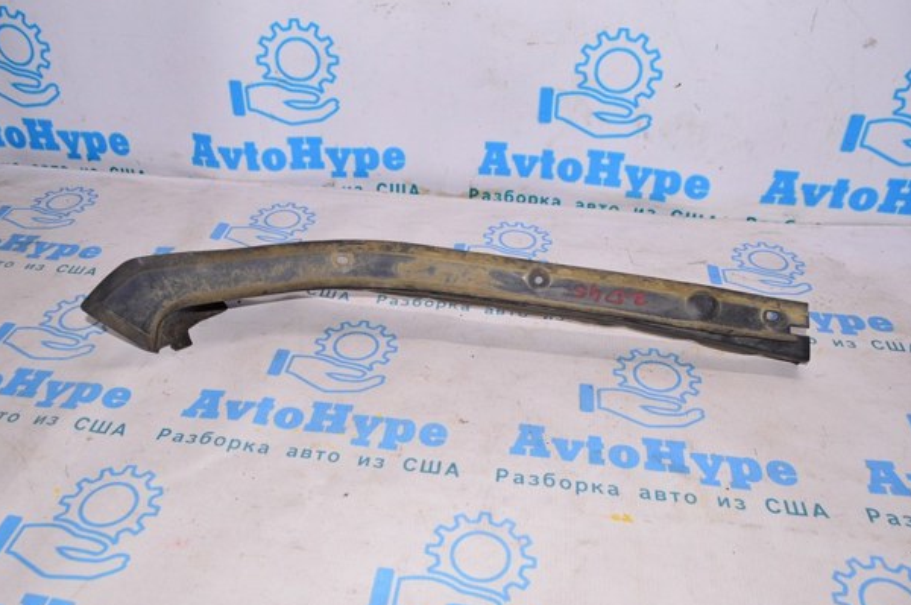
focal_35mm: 32
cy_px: 294
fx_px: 808
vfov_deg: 41.0
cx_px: 430
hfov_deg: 58.8
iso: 1600
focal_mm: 20
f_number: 8
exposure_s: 1/200
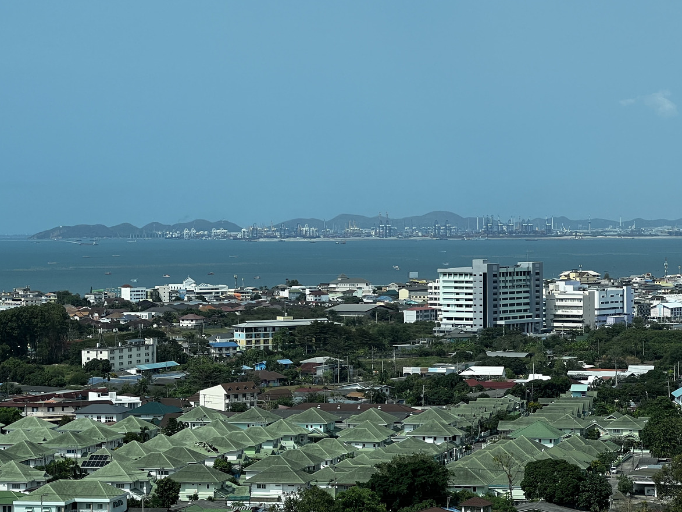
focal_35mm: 105
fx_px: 2069
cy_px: 273
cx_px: 326
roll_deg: +0.7
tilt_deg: -0.9
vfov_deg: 14.1
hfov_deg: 18.7
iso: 32
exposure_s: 1/681
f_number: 2.8
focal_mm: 9
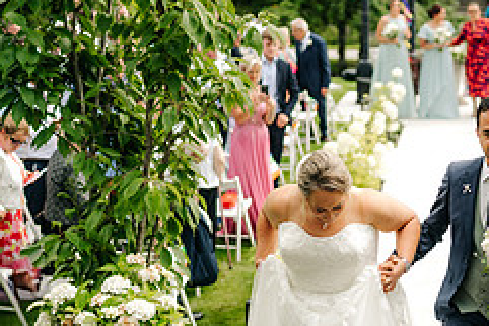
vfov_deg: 15.5
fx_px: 1196
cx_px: 467
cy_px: 185
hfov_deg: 22.4
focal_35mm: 88
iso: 100
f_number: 1.4
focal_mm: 35
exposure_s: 1/2500
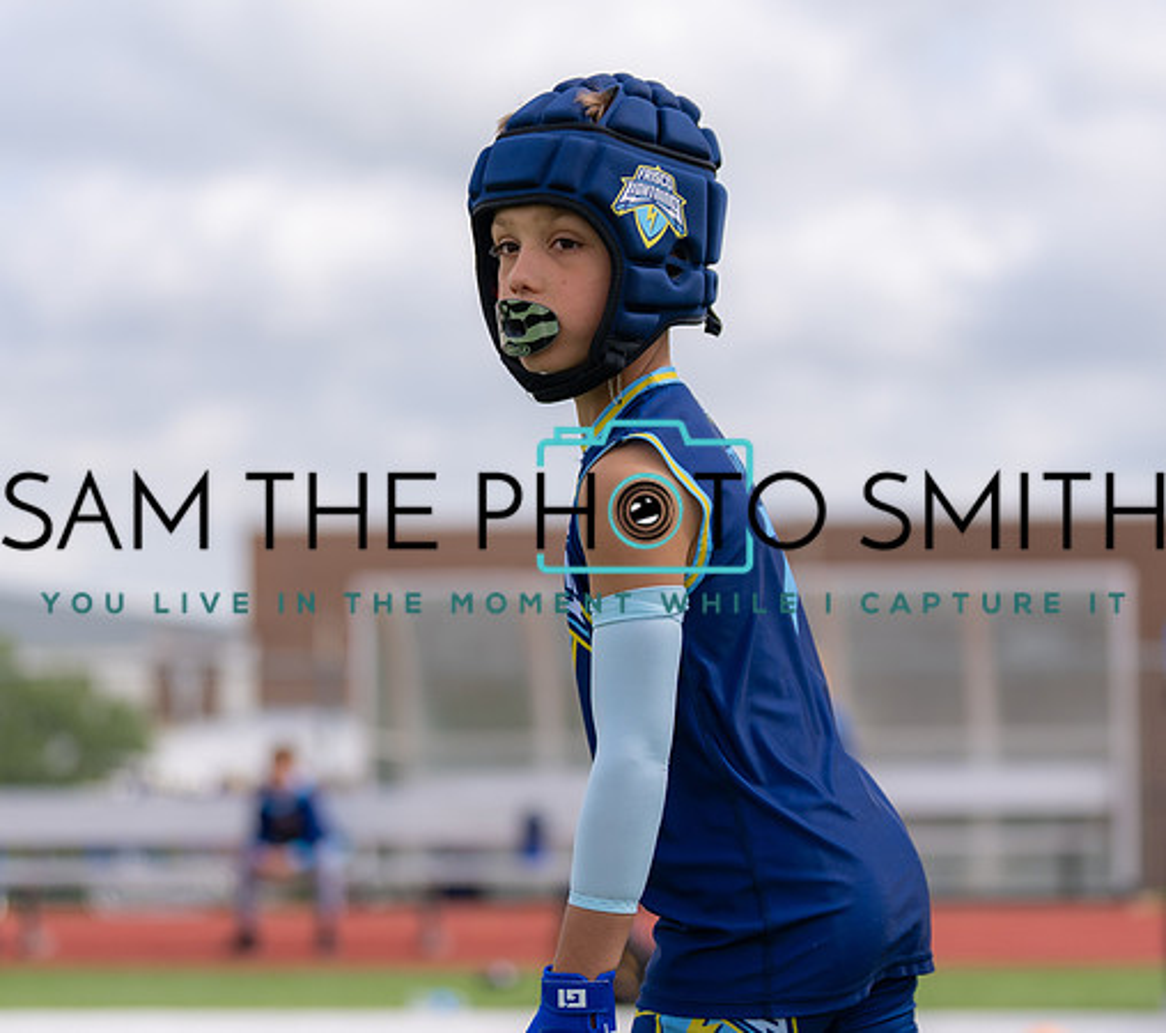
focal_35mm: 120
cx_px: 642
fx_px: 4330
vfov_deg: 13.6
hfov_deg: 15.3
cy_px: 508
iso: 100
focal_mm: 91
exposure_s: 1/3200
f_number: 2.8
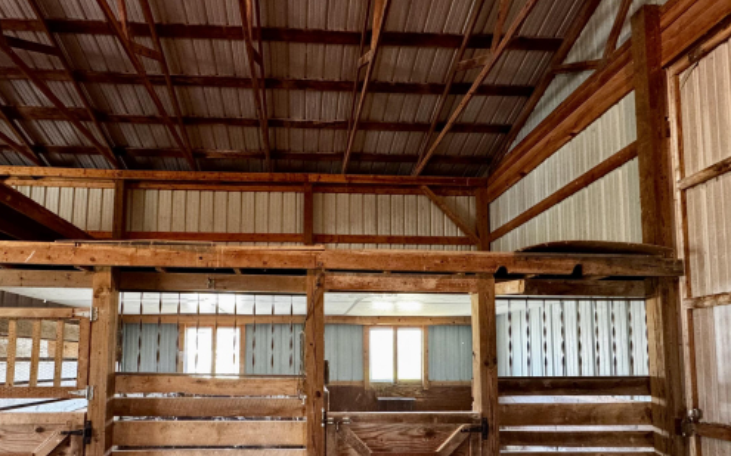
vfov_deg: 57.4
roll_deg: -0.8
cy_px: 326
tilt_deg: +3.8
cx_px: 317
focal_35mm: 20
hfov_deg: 84.6
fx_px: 398
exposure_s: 1/60
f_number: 2.2
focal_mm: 2.22
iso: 640
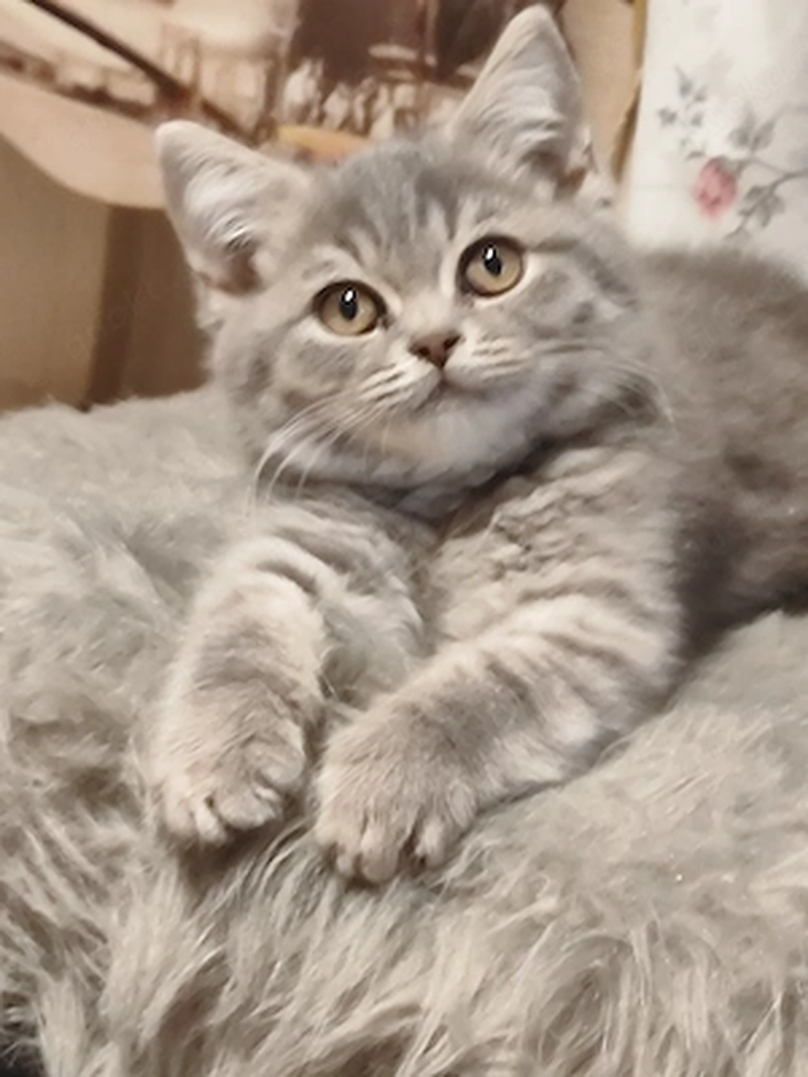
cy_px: 538
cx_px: 404
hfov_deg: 58.9
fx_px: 716
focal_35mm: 23
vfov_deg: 73.9
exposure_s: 1/33
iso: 2106
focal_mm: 5.59
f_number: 1.88
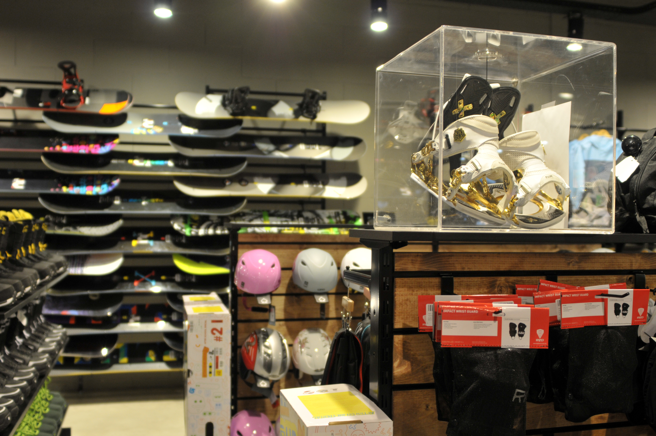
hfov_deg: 53.2
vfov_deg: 36.8
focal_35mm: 36
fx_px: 655
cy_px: 218
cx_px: 328
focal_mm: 24
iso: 400
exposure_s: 1/60
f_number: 2.8
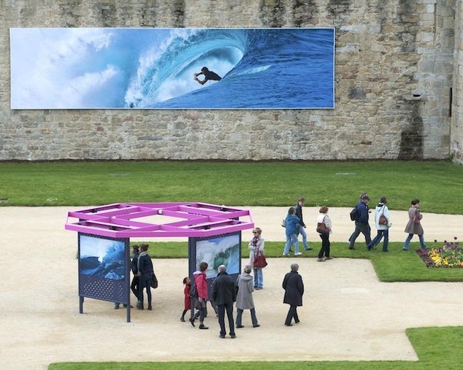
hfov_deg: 11.4
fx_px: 2329
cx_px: 248
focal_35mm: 170
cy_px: 185
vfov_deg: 9.1
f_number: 8
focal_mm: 100
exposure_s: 1/160
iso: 200
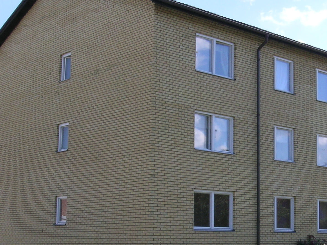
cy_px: 185
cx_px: 281
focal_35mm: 68
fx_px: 642
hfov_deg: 27.7
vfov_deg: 21.4
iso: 50
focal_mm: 6.5
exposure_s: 1/166
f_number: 6.5
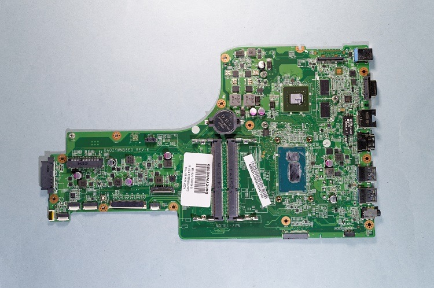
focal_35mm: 33
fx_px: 397
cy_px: 144
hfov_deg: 57.3
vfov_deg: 39.9
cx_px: 217
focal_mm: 22
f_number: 8
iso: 100
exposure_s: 1/5
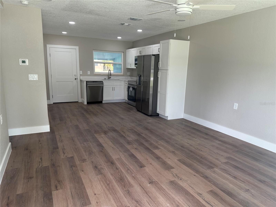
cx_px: 138
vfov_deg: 56.8
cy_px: 104
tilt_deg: -10.6
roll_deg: -1.9
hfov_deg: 71.6
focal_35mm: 24
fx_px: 191
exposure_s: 1/121
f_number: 1.78
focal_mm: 6.86
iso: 80
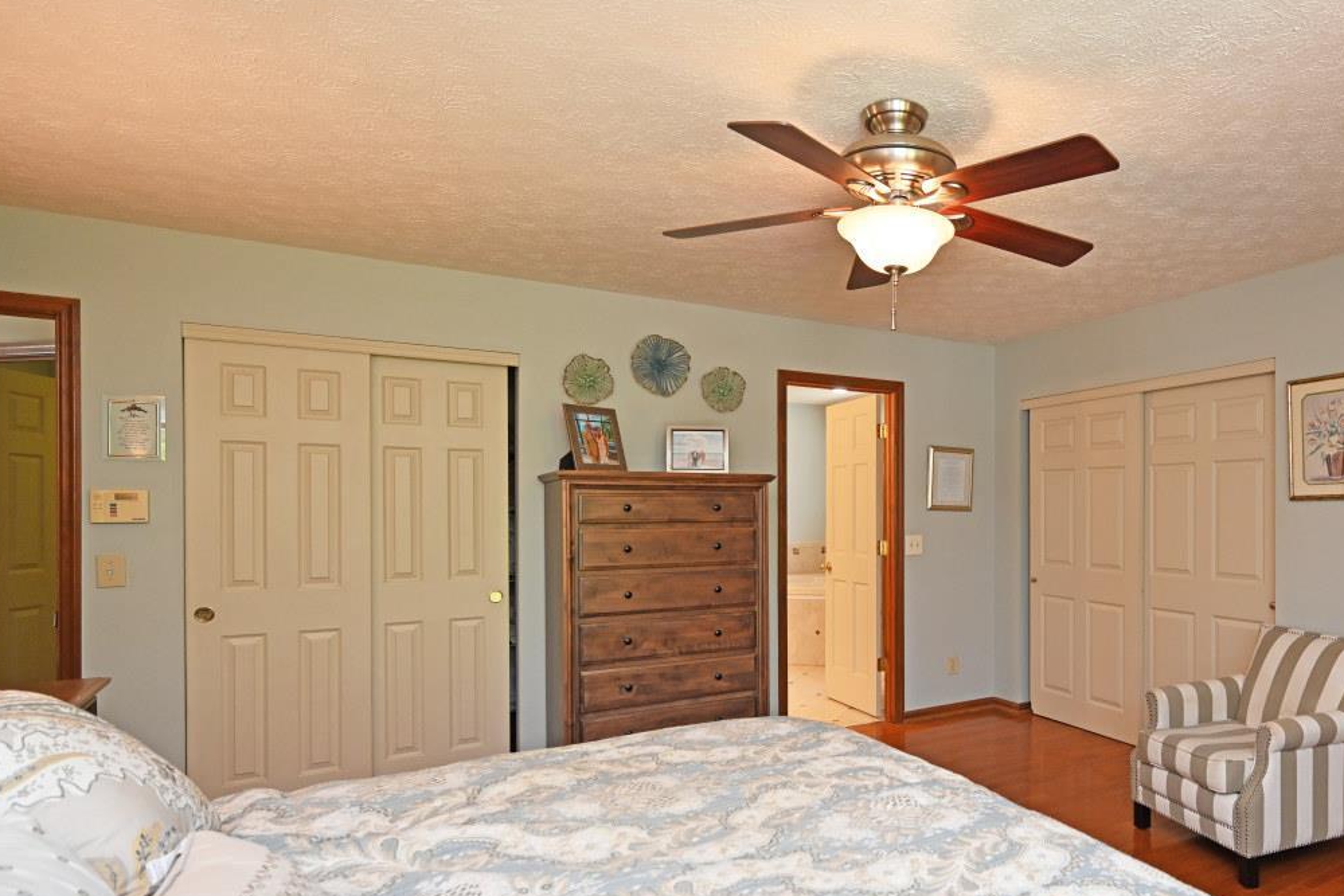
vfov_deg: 59.3
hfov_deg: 77.7
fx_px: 784
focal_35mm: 21
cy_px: 512
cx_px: 929
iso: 450
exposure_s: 1/60
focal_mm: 14
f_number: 4
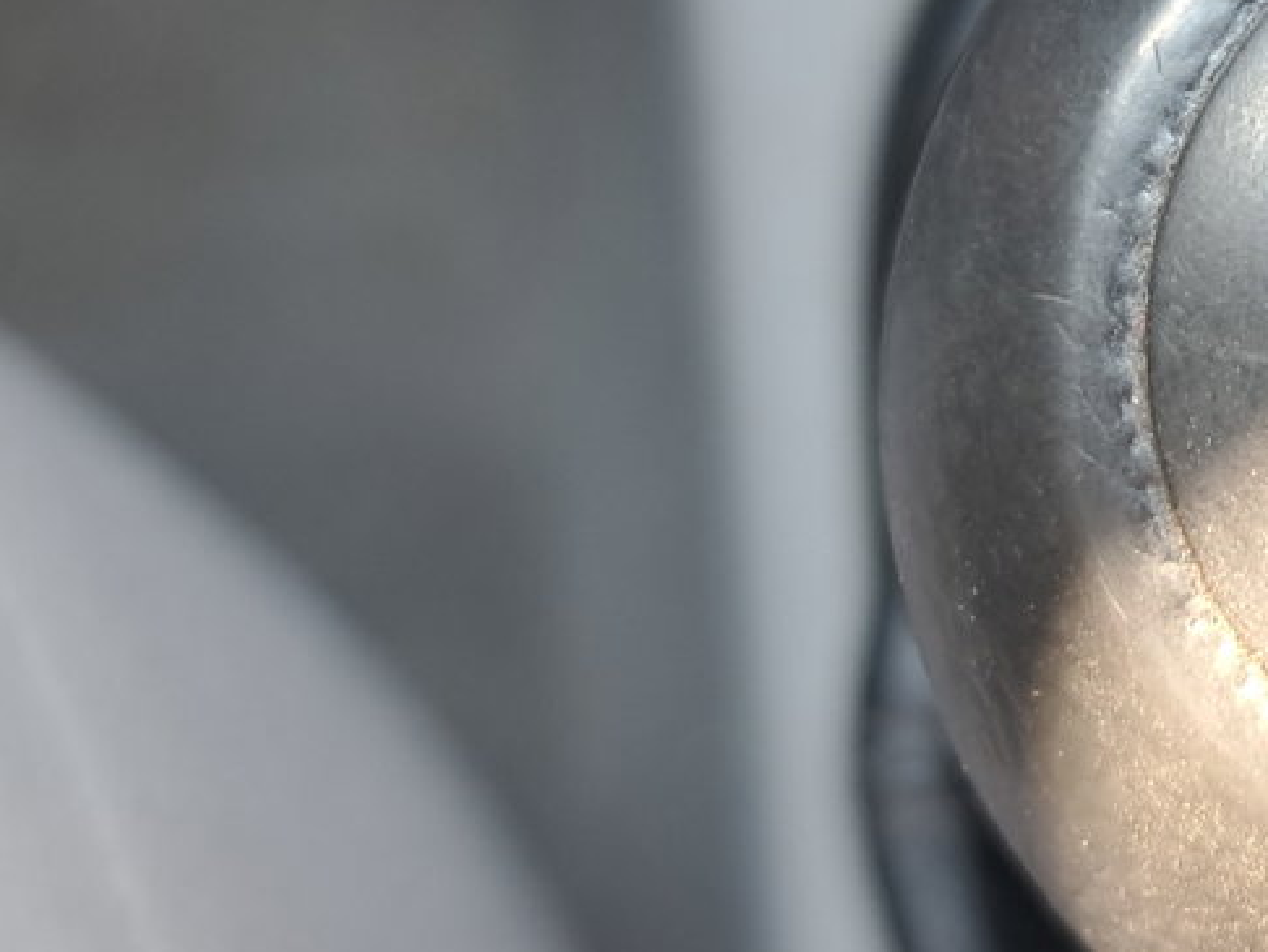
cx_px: 1539
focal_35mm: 79
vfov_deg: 18.5
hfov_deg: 22.6
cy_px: 198
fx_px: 2895
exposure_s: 1/50
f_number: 1.8
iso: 62
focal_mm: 5.23
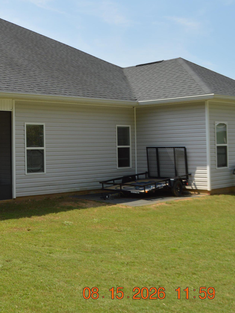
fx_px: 434
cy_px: 130
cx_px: -20
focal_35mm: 48
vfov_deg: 39.5
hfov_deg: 27.8
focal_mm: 18
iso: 100
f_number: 8
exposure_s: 1/200
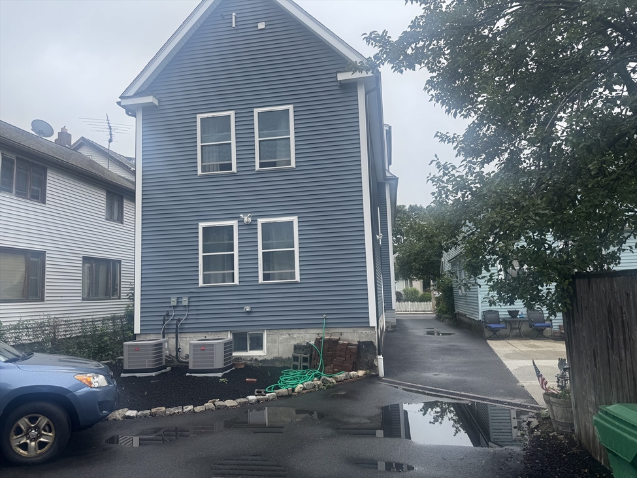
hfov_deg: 71.6
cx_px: 318
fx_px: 442
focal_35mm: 24
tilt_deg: +7.7
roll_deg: +2.0
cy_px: 239
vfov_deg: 56.8
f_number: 1.78
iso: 80
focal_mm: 6.76
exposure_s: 1/1923
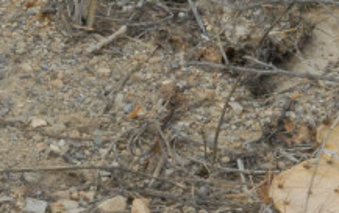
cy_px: 214
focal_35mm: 424
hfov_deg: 4.9
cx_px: 50
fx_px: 3919
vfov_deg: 3.1
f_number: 14
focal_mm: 75
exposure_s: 1/800
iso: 1600
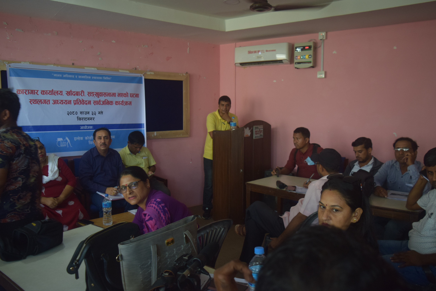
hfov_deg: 67.4
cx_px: 218
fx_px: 327
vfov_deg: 48.0
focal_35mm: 27
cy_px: 146
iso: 800
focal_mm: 18
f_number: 3.5
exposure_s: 1/60
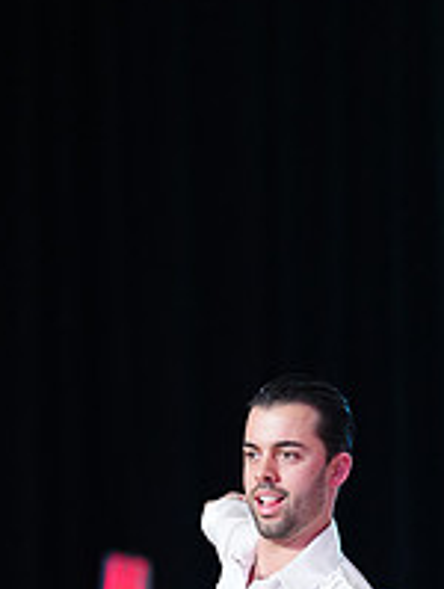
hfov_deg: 3.4
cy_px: 838
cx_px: 531
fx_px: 7484
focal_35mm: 439
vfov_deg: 4.5
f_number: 2.8
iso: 1600
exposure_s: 1/400
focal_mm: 157
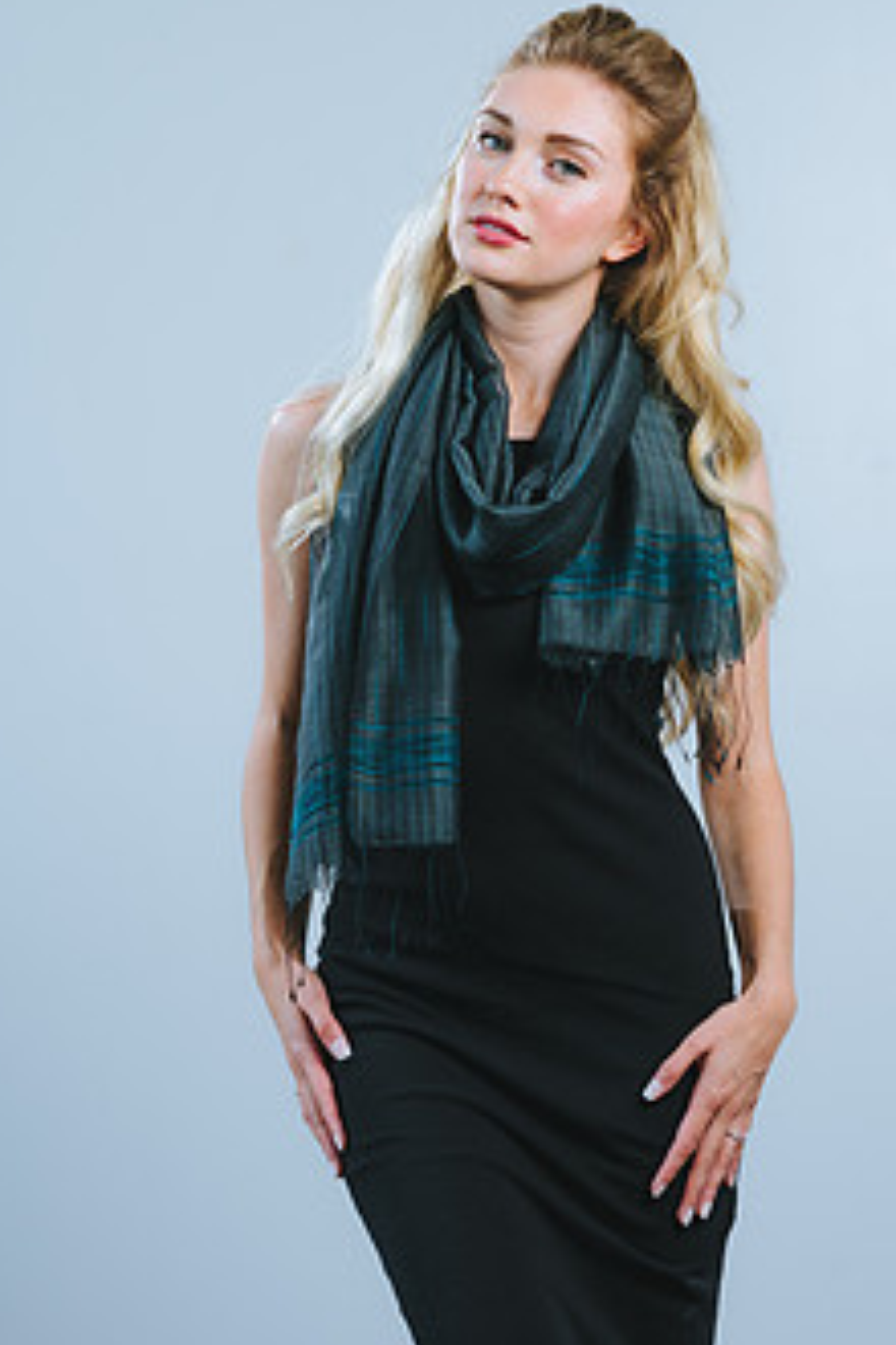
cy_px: 730
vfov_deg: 17.6
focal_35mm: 116
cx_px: 562
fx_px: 4330
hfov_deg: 11.8
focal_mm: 85
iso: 100
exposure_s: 1/200
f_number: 4
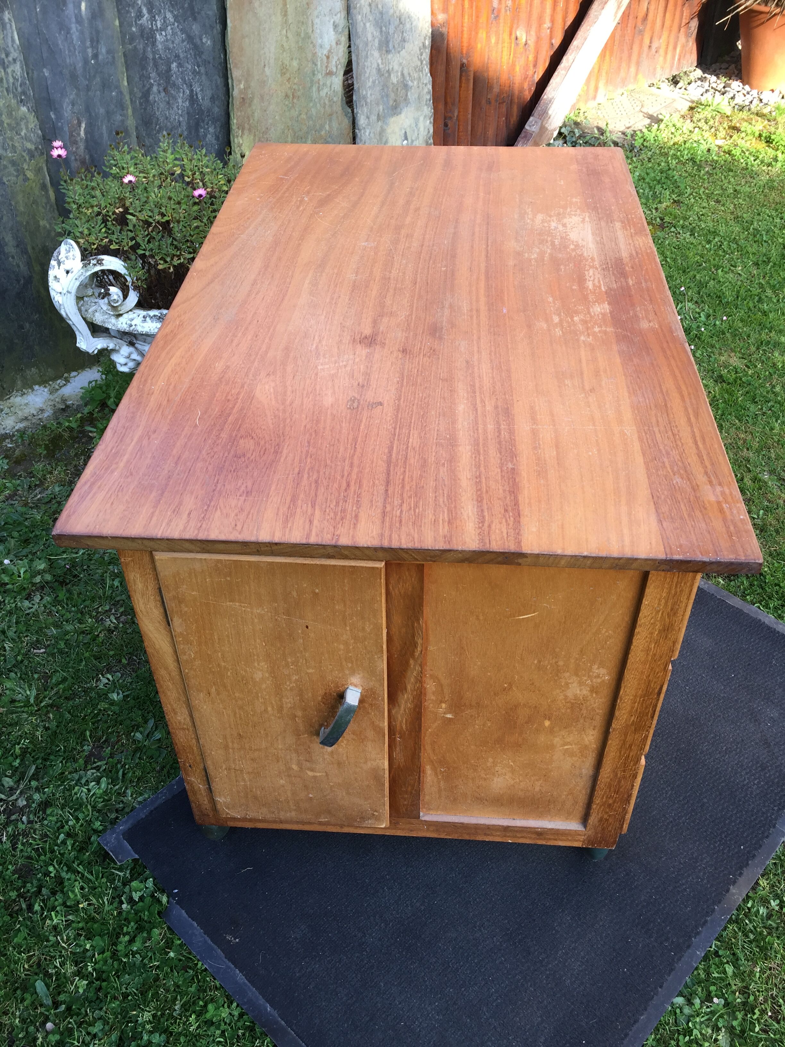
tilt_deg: -40.1
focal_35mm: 29
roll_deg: +0.3
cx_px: 392
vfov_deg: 61.7
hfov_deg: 48.2
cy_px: 524
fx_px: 877
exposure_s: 1/119
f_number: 2.2
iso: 32
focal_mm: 4.15
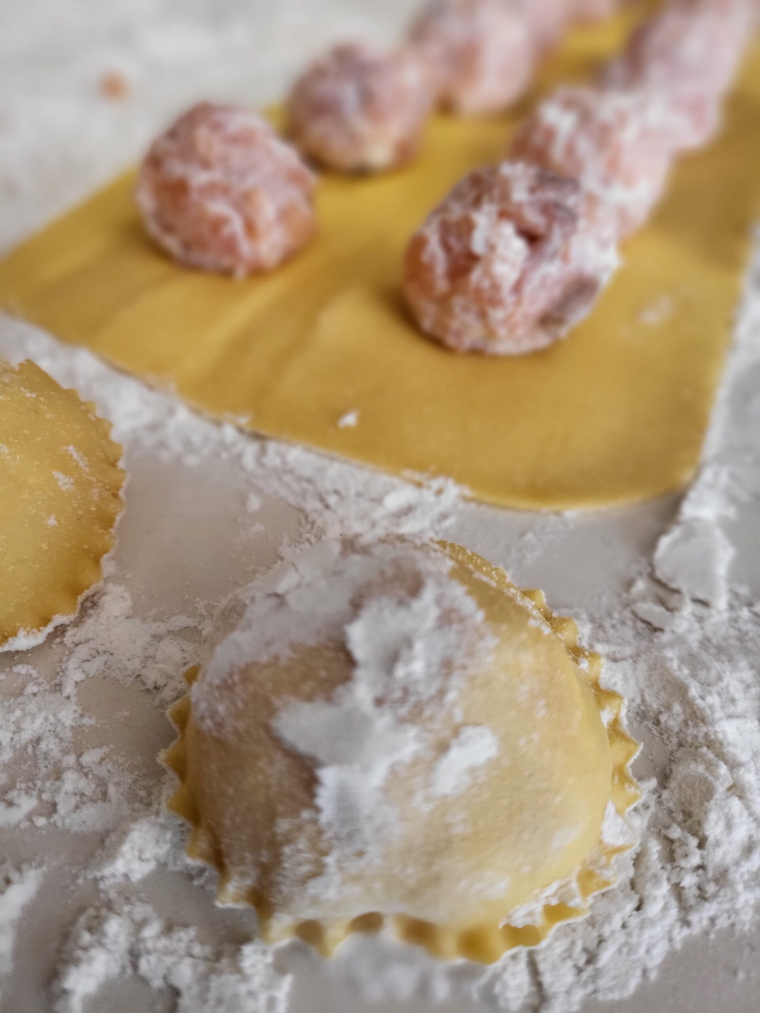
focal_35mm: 24
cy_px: 506
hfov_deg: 56.8
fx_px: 703
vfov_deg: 71.6
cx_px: 380
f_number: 1.8
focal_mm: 5
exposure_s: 1/100
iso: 250
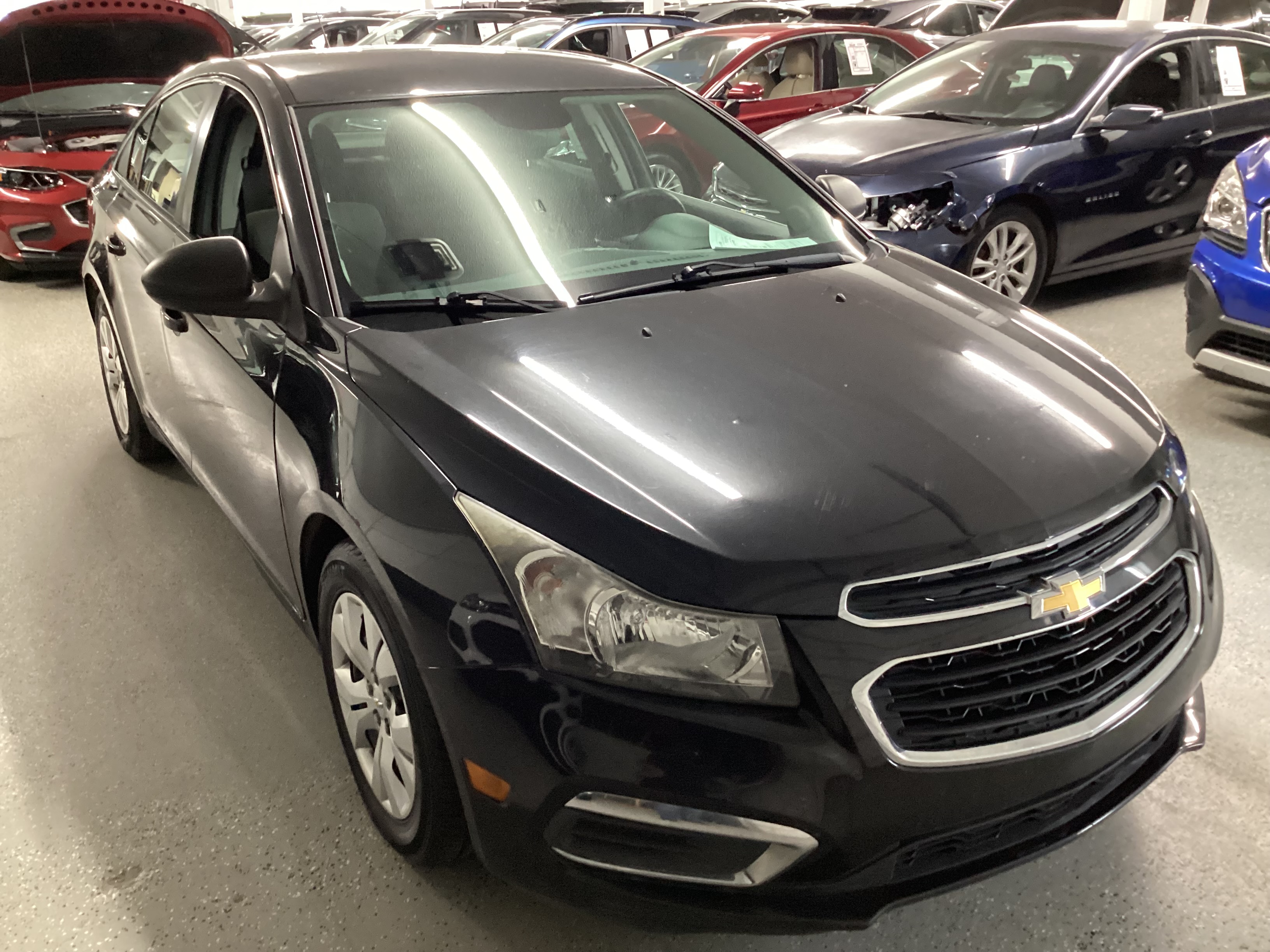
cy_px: 476
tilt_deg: -22.9
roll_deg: +0.3
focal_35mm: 31
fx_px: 1137
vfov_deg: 45.4
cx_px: 635
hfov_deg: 58.4
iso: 400
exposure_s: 1/25
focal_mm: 3.3
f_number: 2.4
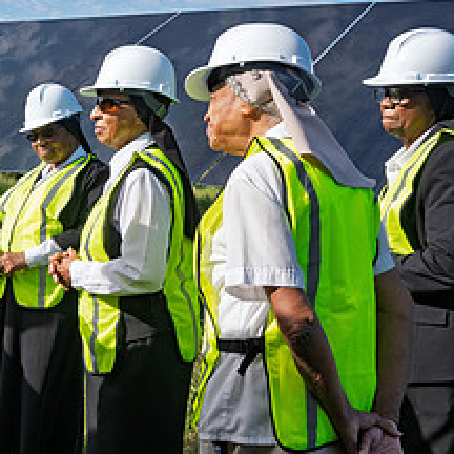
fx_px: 950
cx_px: -4
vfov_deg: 26.9
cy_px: 215
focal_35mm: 64
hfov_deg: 25.5
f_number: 9
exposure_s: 1/500
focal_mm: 28
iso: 200
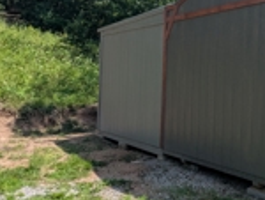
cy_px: 82
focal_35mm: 39
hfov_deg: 41.5
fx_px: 299
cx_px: 266
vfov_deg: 36.8
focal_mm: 2.35
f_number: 2.2
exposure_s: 1/1799
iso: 43
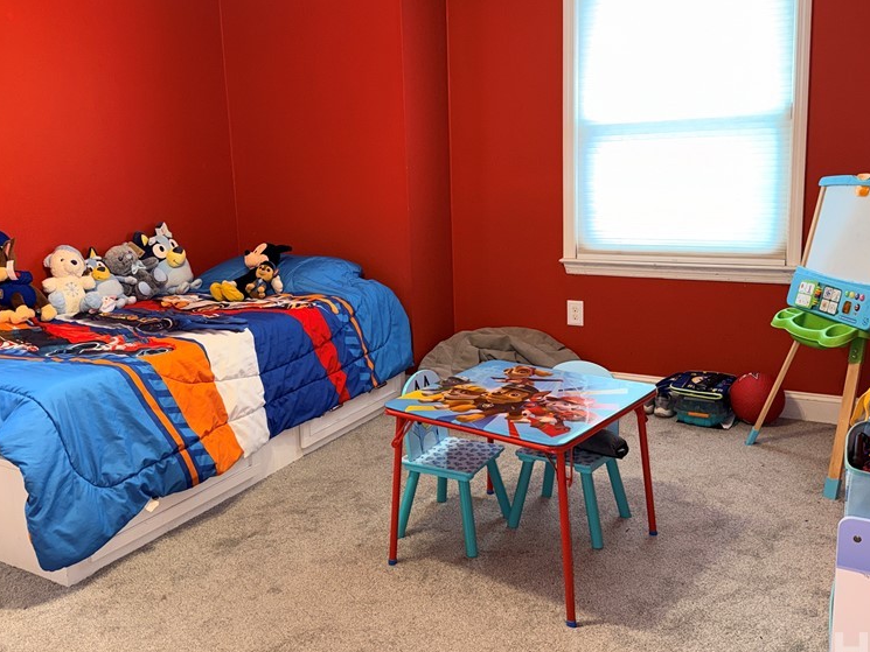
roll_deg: +2.6
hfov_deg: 55.3
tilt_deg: -9.3
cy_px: 296
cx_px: 397
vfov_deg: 42.9
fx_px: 830
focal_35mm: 33
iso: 125
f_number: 1.78
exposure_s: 1/15
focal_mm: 6.76
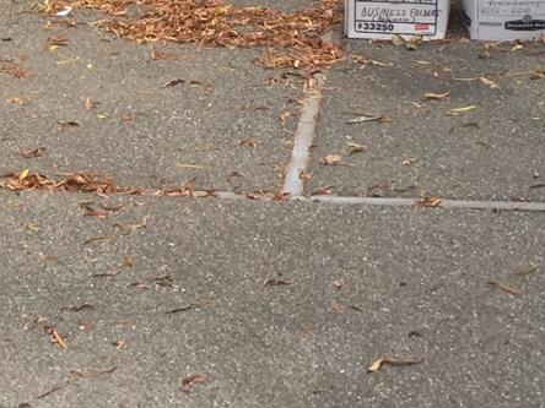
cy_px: 2
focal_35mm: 98
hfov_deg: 19.6
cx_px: 36
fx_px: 1543
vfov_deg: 14.8
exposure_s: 1/430
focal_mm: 4.15
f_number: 2.2
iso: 32
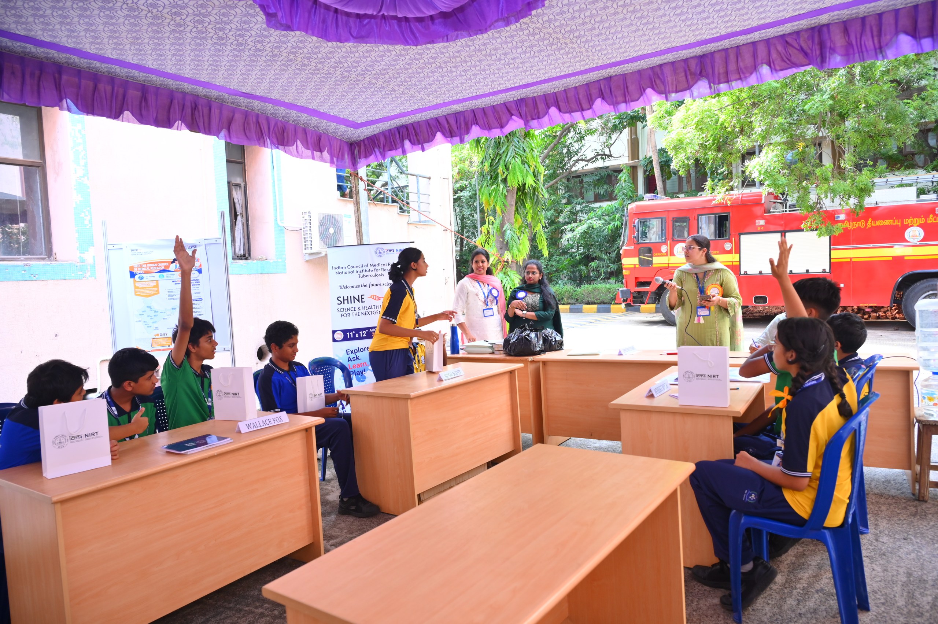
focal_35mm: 24
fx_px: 625
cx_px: 469
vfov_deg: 53.1
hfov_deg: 73.8
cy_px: 312
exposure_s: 1/100
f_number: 4.5
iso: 640
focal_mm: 24
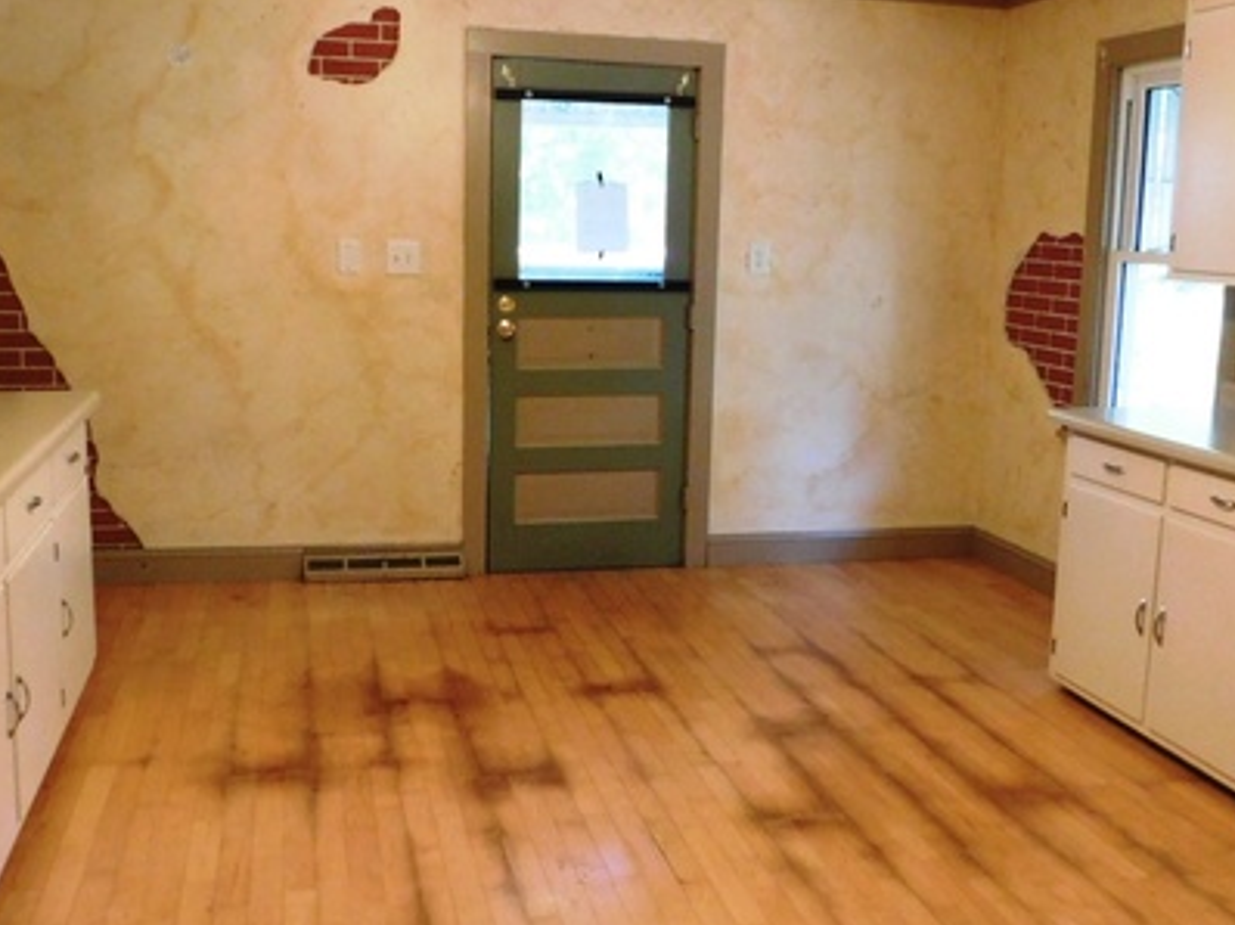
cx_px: 608
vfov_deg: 38.6
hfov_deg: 50.2
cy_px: 441
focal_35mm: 37
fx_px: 1319
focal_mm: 4
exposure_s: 1/25
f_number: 3
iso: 400
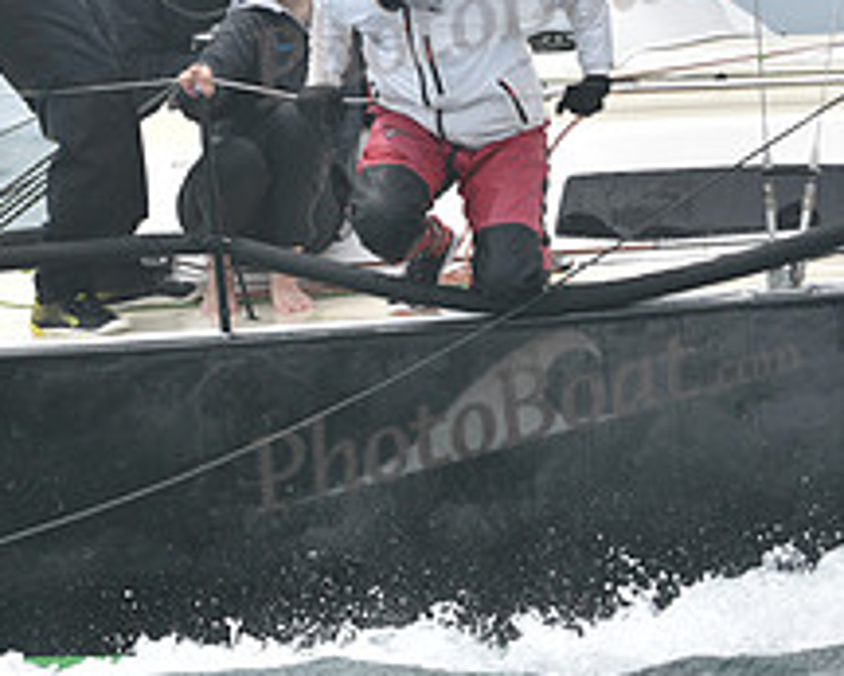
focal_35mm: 503
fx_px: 12570
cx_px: 51
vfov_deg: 3.1
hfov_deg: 3.8
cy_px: 264
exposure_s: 1/1000
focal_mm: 200
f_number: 6.3
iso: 320
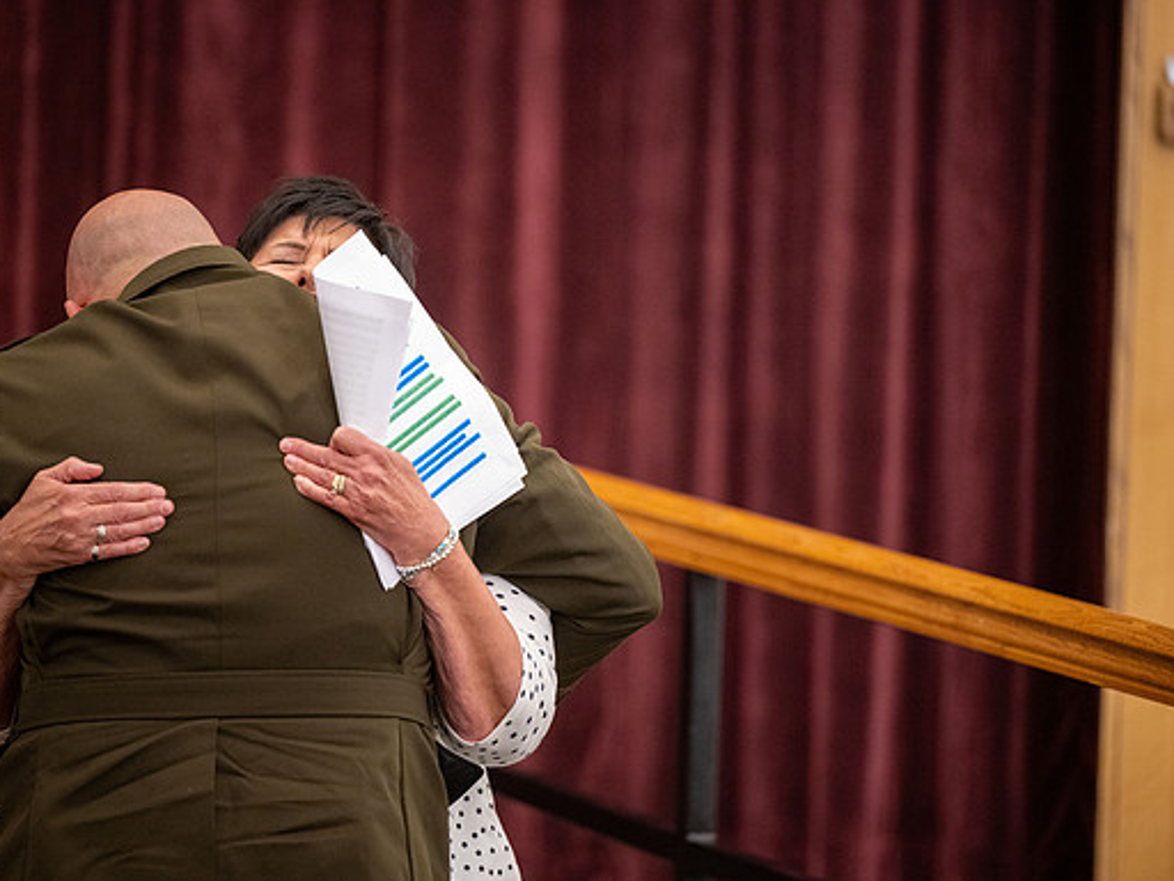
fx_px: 7393
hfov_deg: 9.1
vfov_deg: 6.8
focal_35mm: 218
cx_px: 541
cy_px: 439
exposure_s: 1/200
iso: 5000
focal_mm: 200
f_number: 2.8
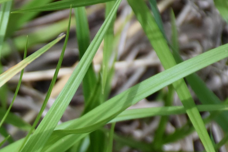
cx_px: -68
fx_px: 4432
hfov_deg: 2.9
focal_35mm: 700
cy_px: 232
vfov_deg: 2.0
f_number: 5.6
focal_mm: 140
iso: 800
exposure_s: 1/500
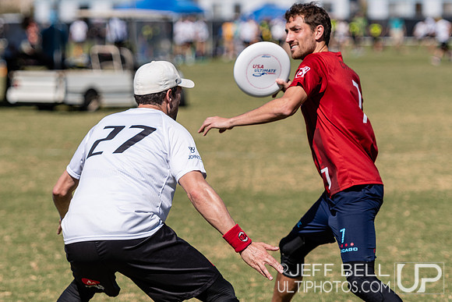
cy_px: 137
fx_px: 2679
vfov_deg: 6.4
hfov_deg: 9.6
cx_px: 226
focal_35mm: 213
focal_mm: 130
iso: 100
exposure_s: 1/3200
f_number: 2.8
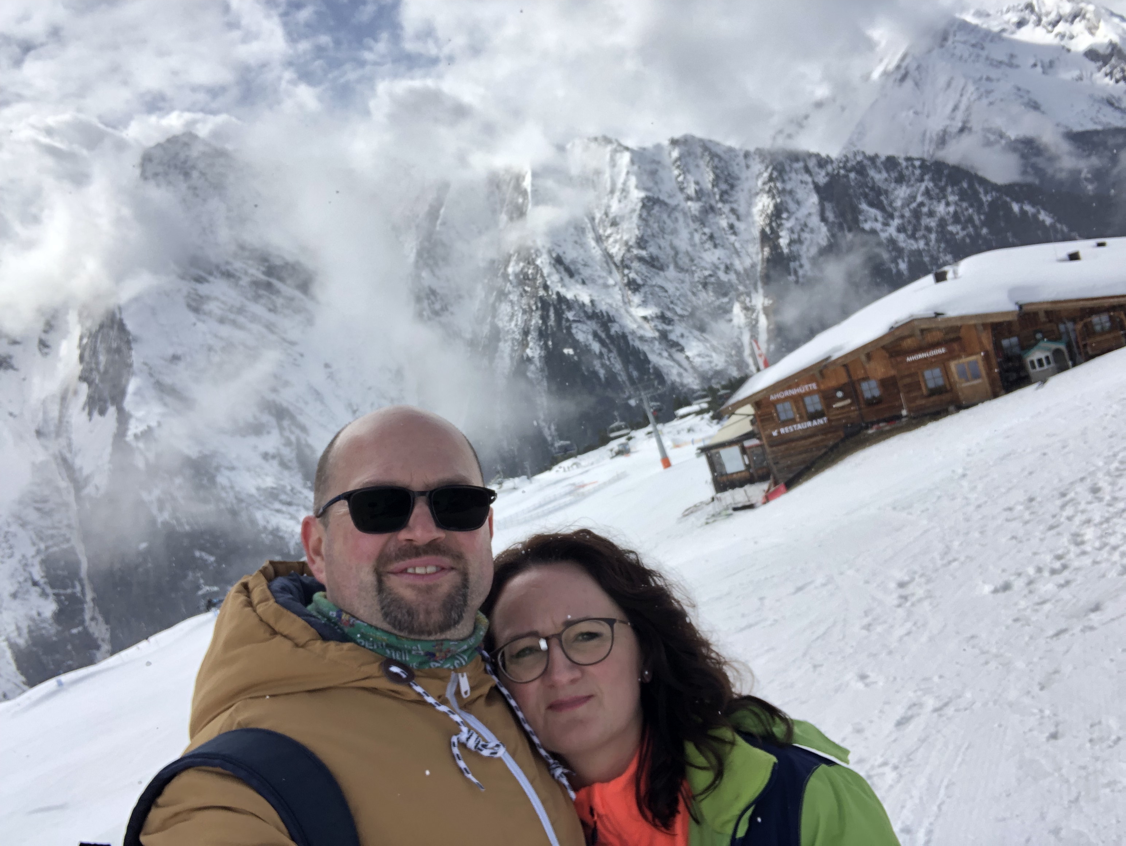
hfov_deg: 56.8
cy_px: 423
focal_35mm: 32
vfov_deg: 44.2
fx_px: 1042
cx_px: 563
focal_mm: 2.87
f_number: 2.2
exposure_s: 1/871
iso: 20
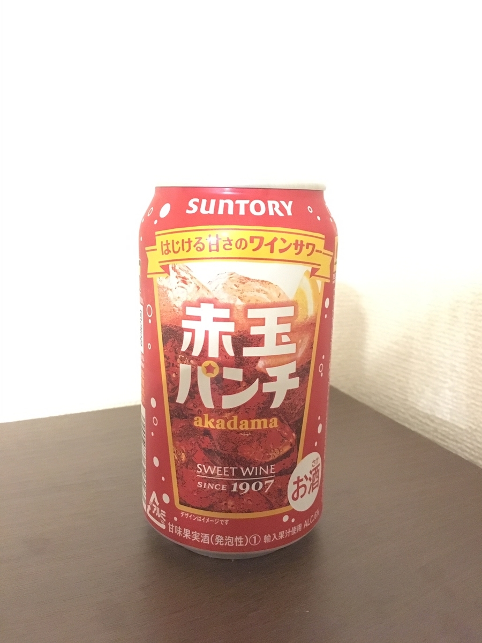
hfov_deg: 48.2
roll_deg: -0.9
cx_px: 241
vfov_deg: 61.7
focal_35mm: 29
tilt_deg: -12.4
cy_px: 322
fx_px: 538
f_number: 2.2
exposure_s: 1/15
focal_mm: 4.15
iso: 1250
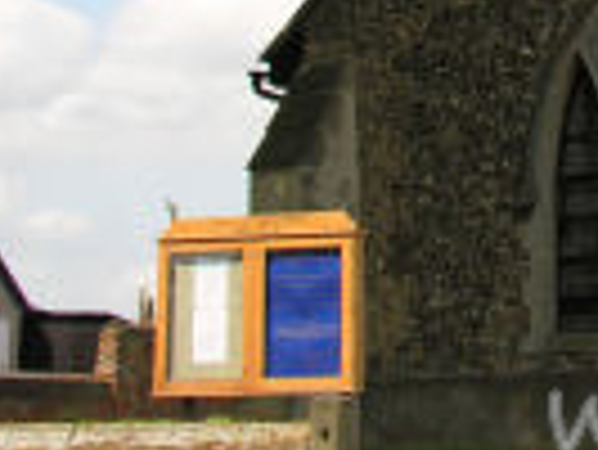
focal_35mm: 149
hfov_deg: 12.7
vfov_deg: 9.7
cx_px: 845
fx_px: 2576
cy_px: -245
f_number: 5.8
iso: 50
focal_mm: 11
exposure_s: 1/150
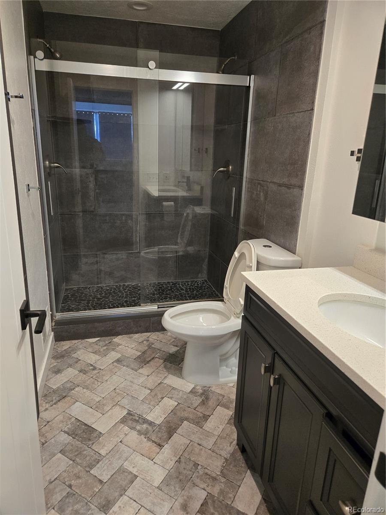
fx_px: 342
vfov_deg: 73.9
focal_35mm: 23
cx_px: 193
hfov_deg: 58.9
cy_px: 258
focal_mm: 5.4
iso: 400
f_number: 1.8
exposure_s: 1/120
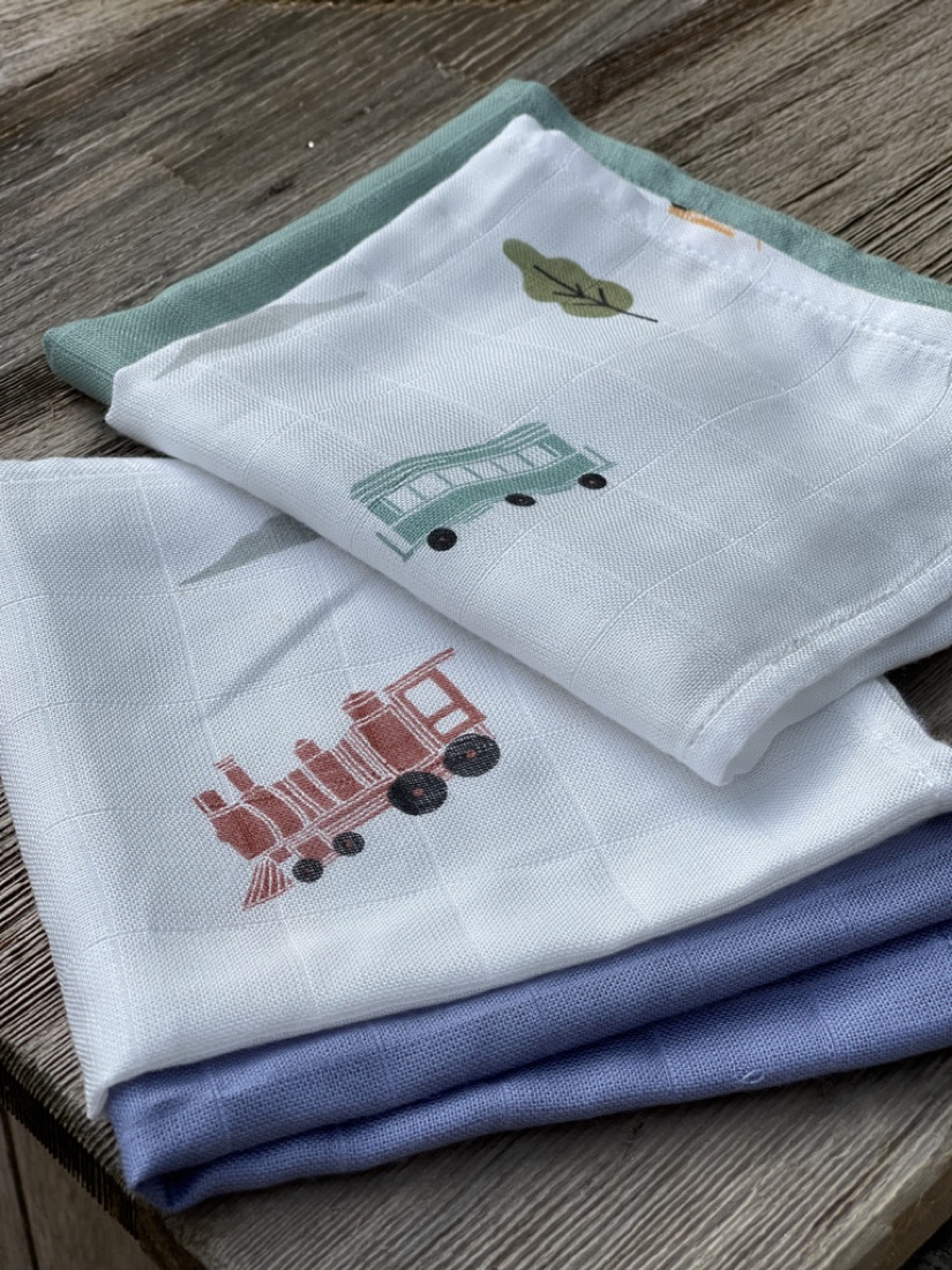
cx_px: 476
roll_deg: -0.2
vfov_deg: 30.3
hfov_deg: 22.9
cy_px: 635
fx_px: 2347
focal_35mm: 64
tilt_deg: -43.2
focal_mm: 7.5
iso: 20
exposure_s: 1/453
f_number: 2.2
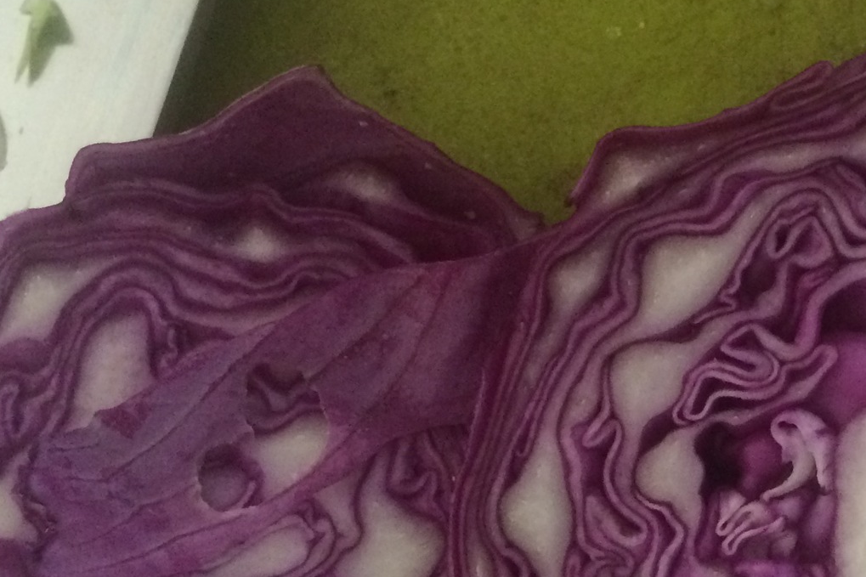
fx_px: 1780
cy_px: 534
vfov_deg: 18.1
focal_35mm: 74
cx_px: 688
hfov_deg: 26.8
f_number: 2.2
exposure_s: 1/24
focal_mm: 4.15
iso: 320
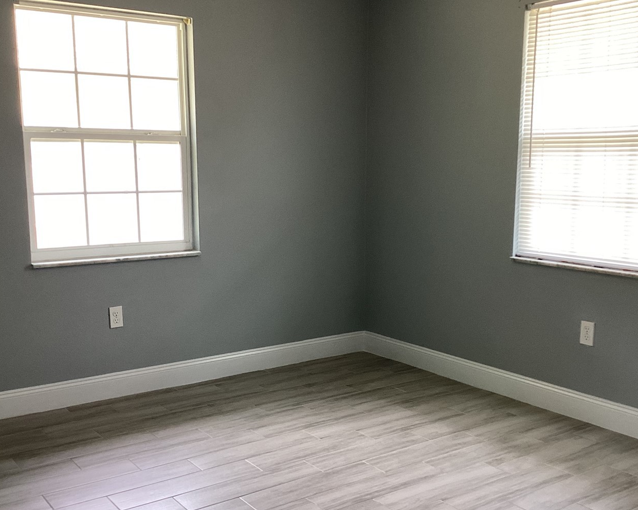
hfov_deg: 46.8
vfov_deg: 38.2
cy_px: 290
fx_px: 736
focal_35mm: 39
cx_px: 307
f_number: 2.4
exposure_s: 1/60
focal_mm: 3.3
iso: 64
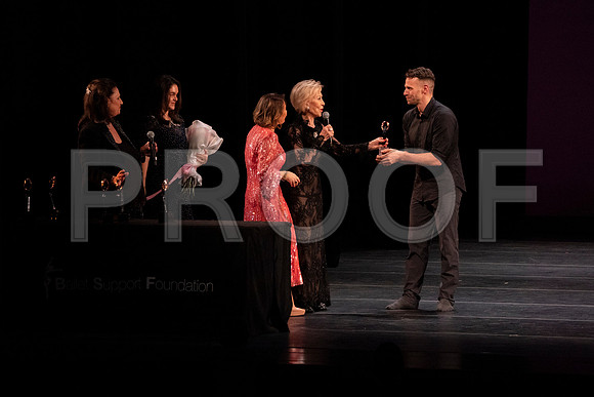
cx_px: 297
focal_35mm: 303
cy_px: 198
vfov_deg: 4.5
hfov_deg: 6.8
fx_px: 5000
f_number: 10
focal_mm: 303
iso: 12800
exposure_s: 1/320
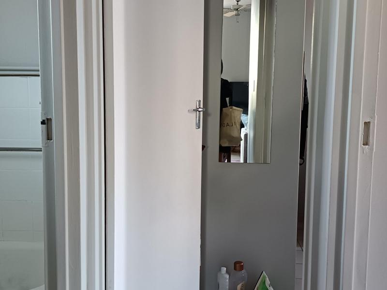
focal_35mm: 48
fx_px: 537
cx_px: 194
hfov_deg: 39.7
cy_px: 145
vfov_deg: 30.3
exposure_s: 1/33.3
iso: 918
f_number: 1.75
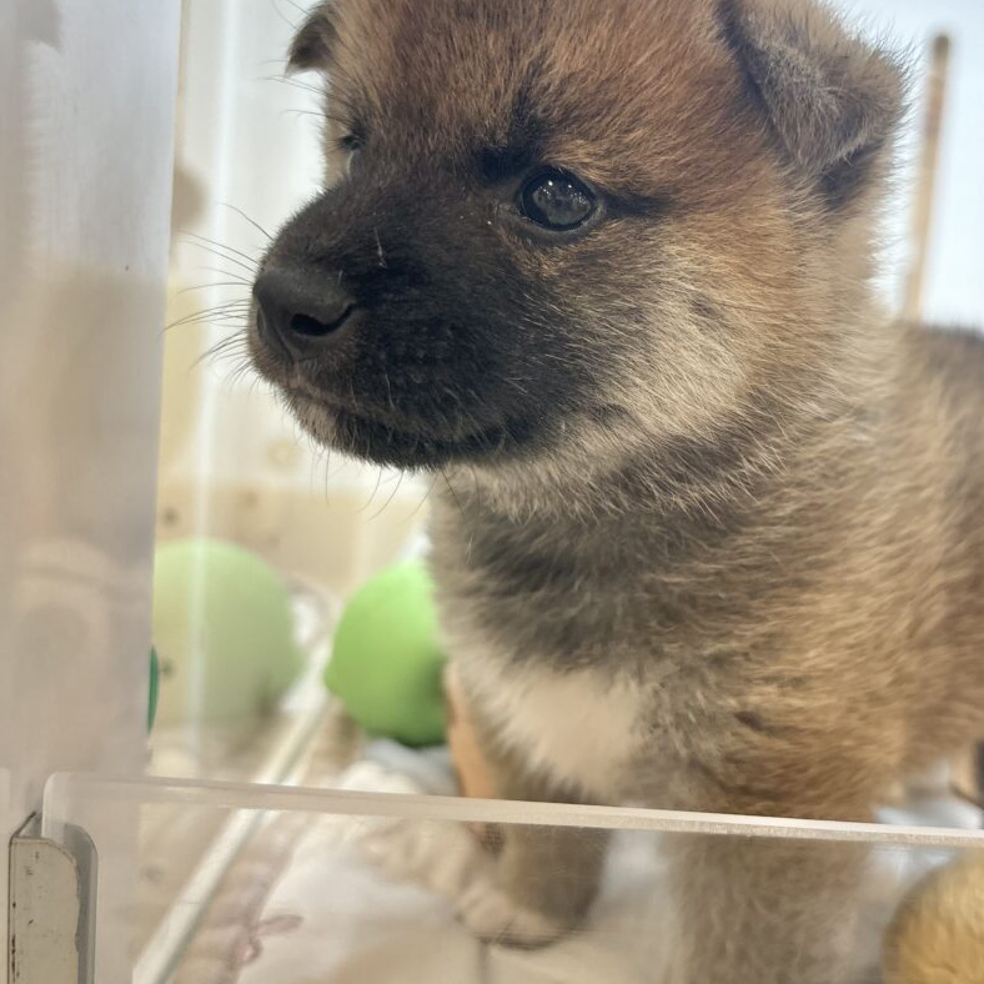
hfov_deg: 46.6
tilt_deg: -7.0
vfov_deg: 47.2
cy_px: 477
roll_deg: -5.9
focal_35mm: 35
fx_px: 1126
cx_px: 637
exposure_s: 1/100
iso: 100
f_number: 1.6
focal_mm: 5.96
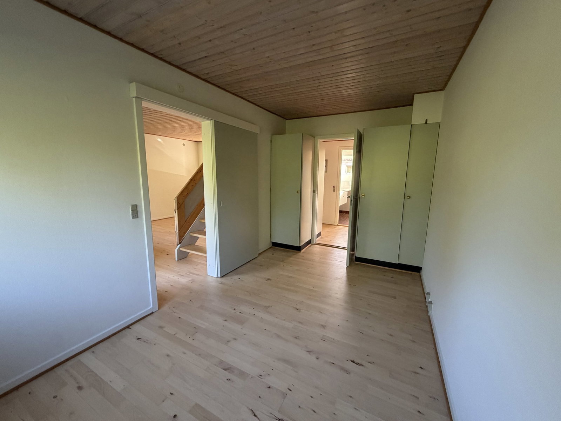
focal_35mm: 14
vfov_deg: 85.7
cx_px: 280
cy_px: 210
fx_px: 227
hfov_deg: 102.1
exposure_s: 1/102
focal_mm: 2.22
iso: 320
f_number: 2.2
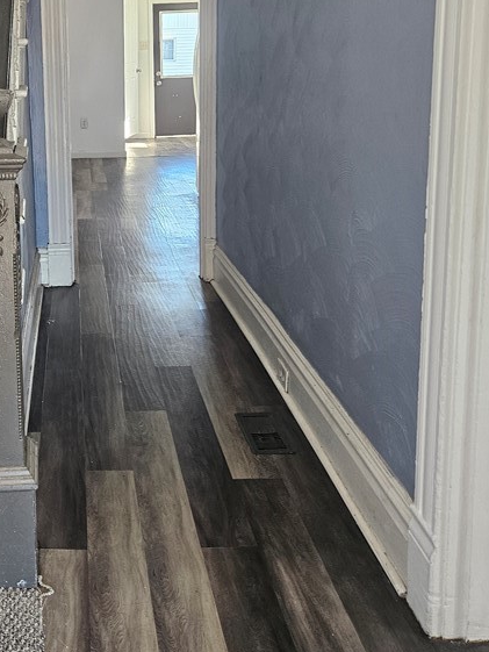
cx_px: 79
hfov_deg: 33.1
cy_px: 172
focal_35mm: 42
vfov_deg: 43.5
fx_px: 791
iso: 250
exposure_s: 1/120
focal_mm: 5.4
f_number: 1.8
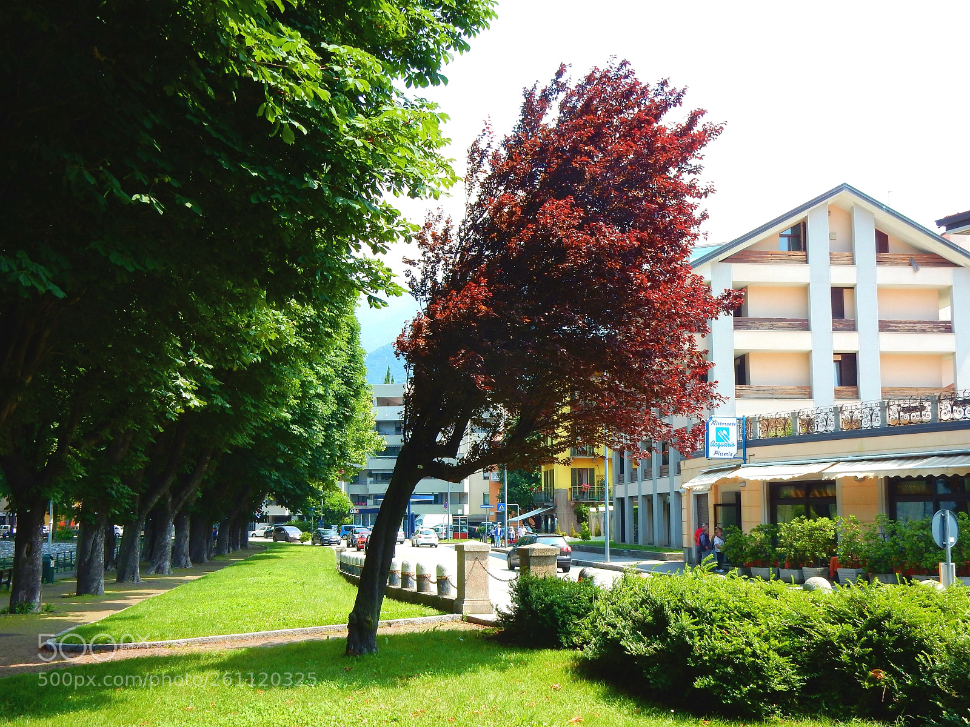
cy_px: 364
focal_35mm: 43
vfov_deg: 33.6
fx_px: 1205
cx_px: 485
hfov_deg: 43.9
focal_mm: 7.6
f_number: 4.2
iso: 125
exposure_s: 1/400
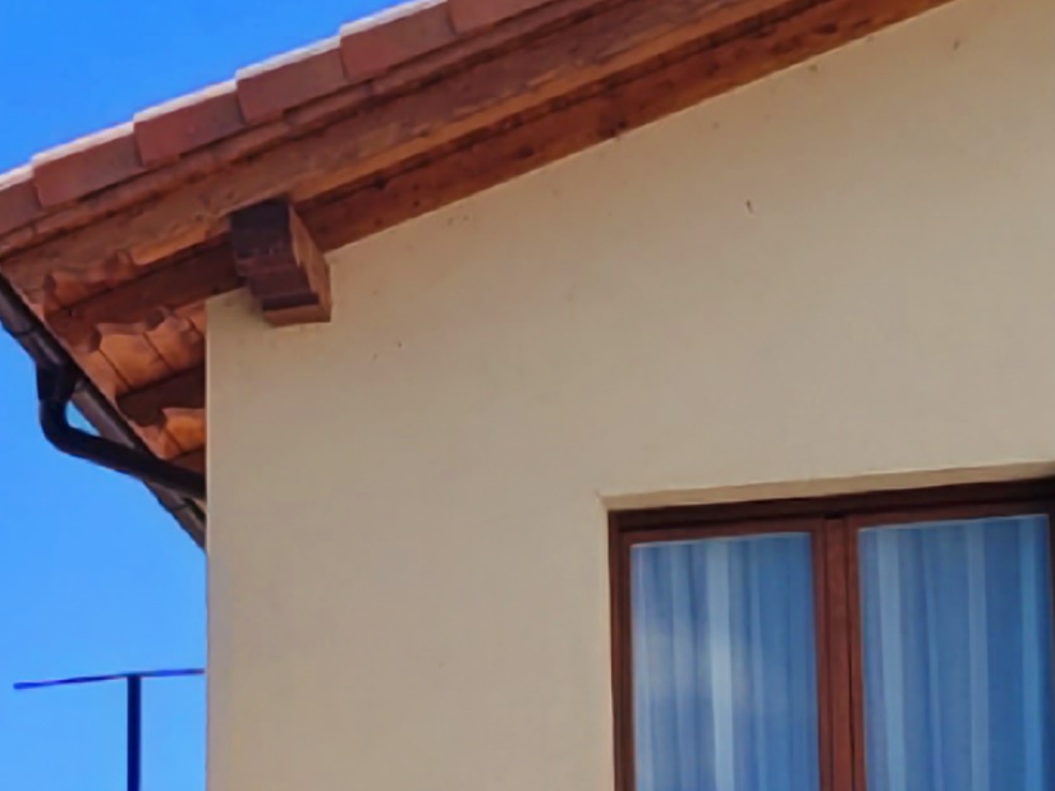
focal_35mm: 127
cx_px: -258
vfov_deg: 11.5
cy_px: 905
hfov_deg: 14.9
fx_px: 3871
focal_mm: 5.4
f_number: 1.8
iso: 40
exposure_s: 1/3333
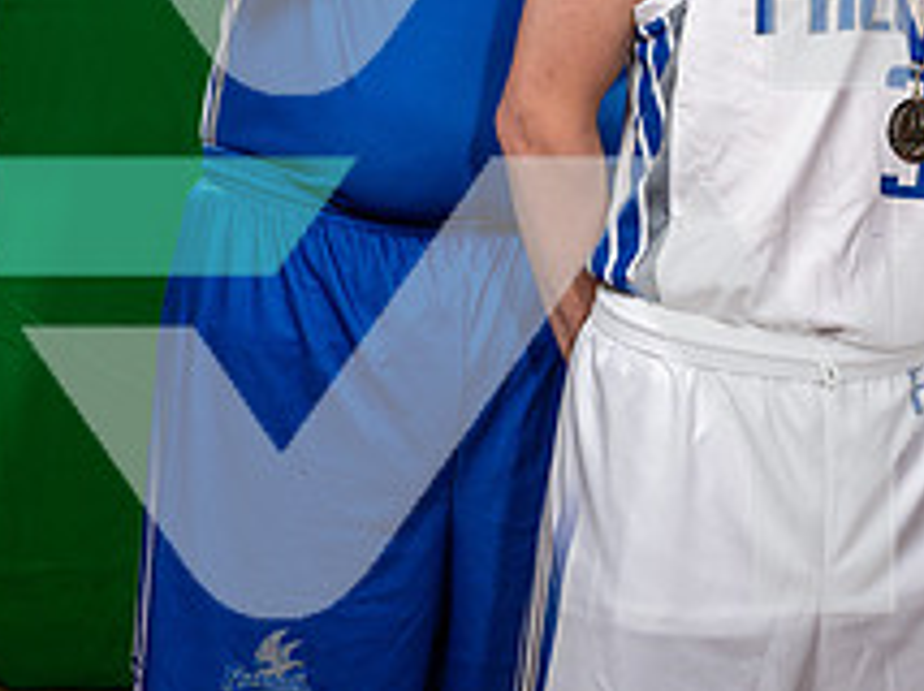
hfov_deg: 17.7
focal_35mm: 107
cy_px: -136
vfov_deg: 13.4
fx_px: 2853
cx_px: 1019
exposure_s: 1/250
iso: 250
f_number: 8
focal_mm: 41
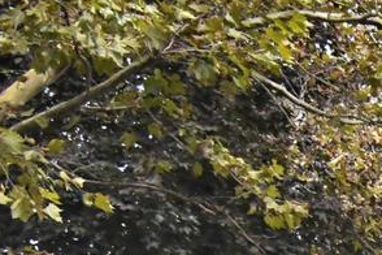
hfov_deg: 12.1
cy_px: 537
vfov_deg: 8.7
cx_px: 819
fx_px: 1560
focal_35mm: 147
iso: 4000
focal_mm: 20
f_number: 11
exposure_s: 1/2000
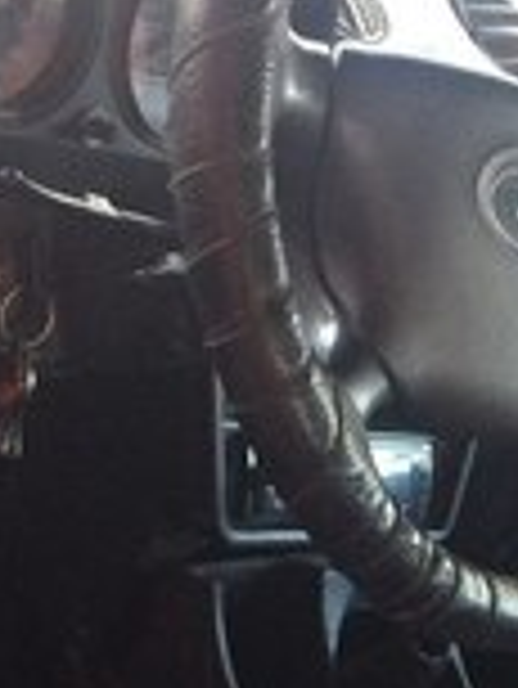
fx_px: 1873
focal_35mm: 94
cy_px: 778
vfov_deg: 19.8
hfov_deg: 15.5
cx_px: 500
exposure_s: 1/33
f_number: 2.2
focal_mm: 4.15
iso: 160
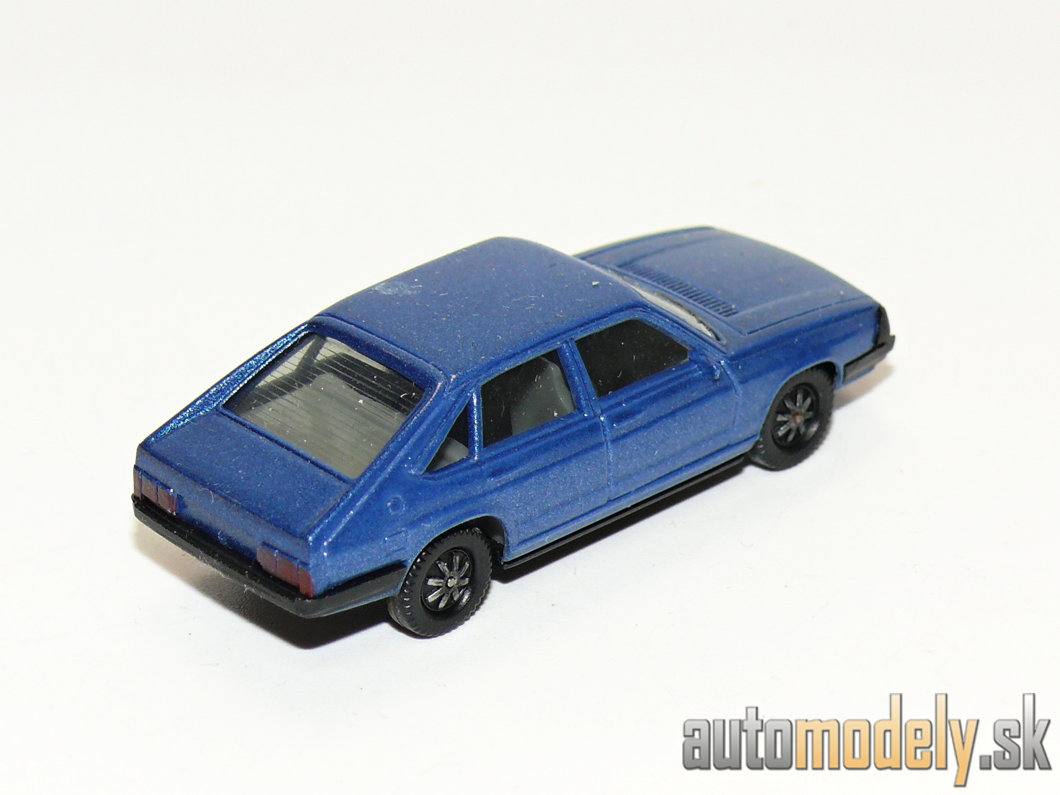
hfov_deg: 13.8
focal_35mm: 143
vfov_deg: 10.4
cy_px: 398
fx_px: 4379
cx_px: 530
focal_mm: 16.9
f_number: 4
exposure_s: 1/30
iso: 100
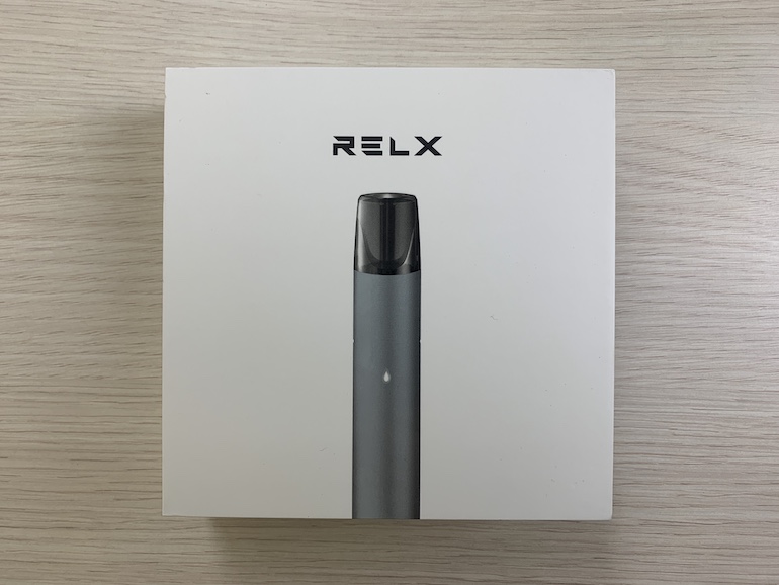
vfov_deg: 53.1
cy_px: 292
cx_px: 390
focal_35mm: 26
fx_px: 585
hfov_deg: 67.3
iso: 50
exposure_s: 1/121
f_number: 1.8
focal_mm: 4.25
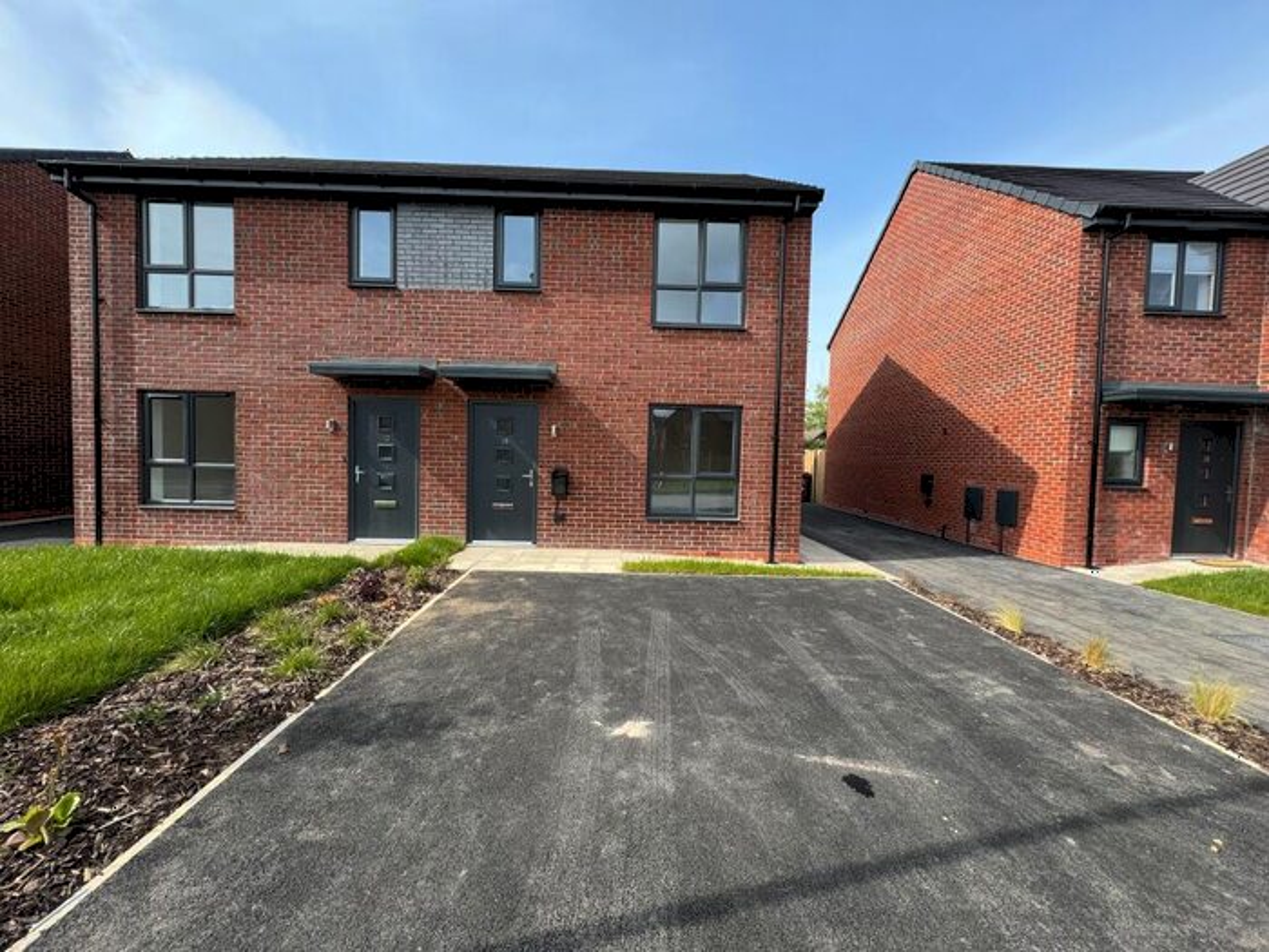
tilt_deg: -2.3
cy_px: 476
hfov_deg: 102.1
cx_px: 634
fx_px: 513
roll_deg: -1.7
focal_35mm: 14
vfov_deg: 85.7
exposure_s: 1/610
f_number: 2.2
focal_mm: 2.22
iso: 40
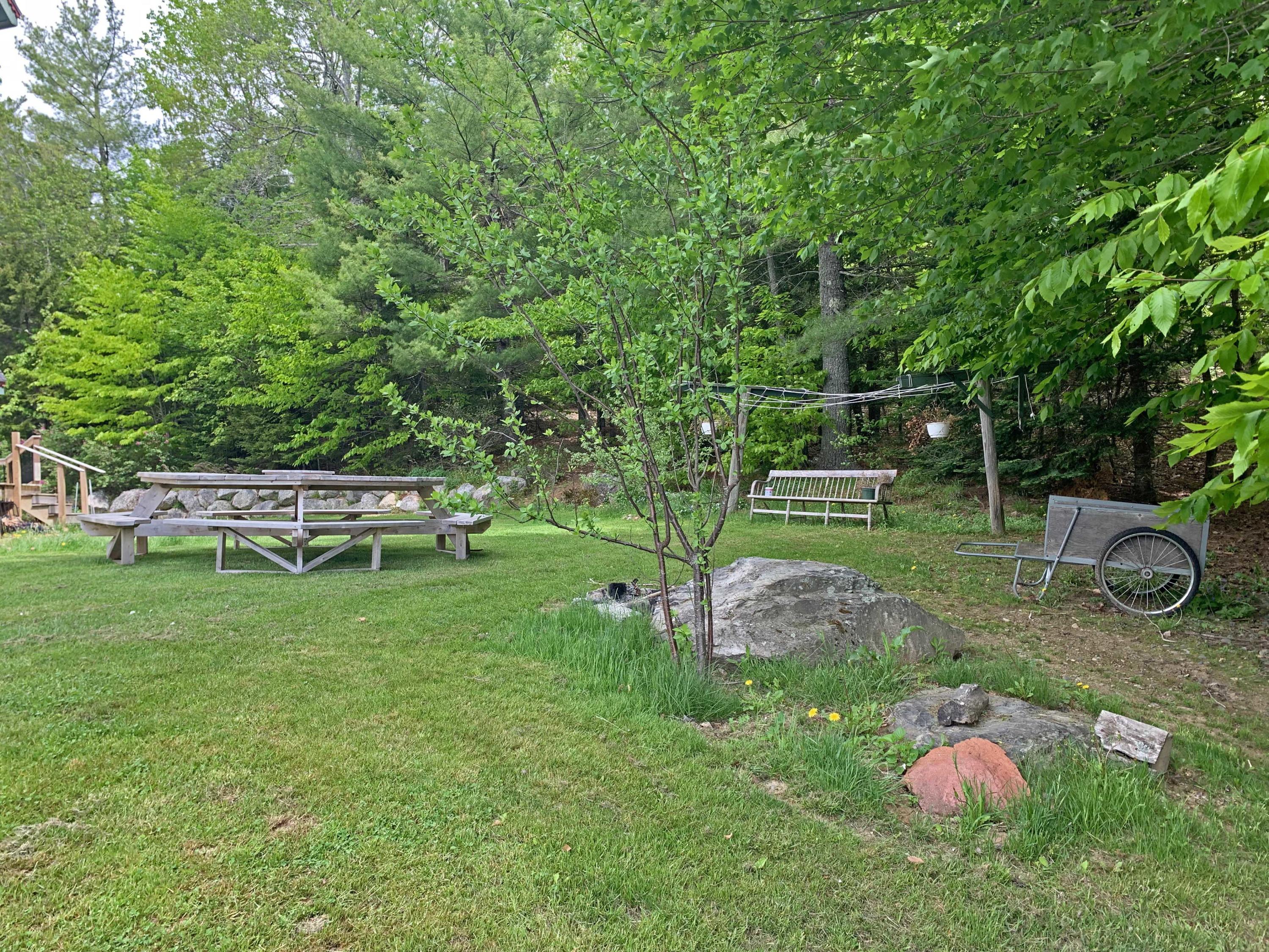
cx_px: 634
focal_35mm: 26
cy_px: 476
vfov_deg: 53.1
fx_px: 953
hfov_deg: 67.3
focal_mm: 4.25
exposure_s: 1/294
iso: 25
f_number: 1.8
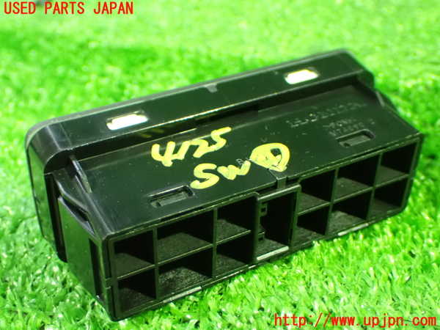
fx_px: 636
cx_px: 220
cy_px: 165
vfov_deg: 29.1
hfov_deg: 38.2
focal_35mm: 50
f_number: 3.2
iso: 1600
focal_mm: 9.01
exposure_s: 1/15
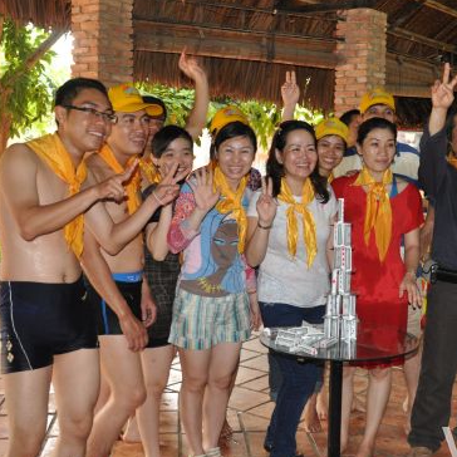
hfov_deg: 33.7
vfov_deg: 34.0
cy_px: 203
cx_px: 303
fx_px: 747
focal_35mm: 50
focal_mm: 22
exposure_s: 1/60
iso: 800
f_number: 3.8
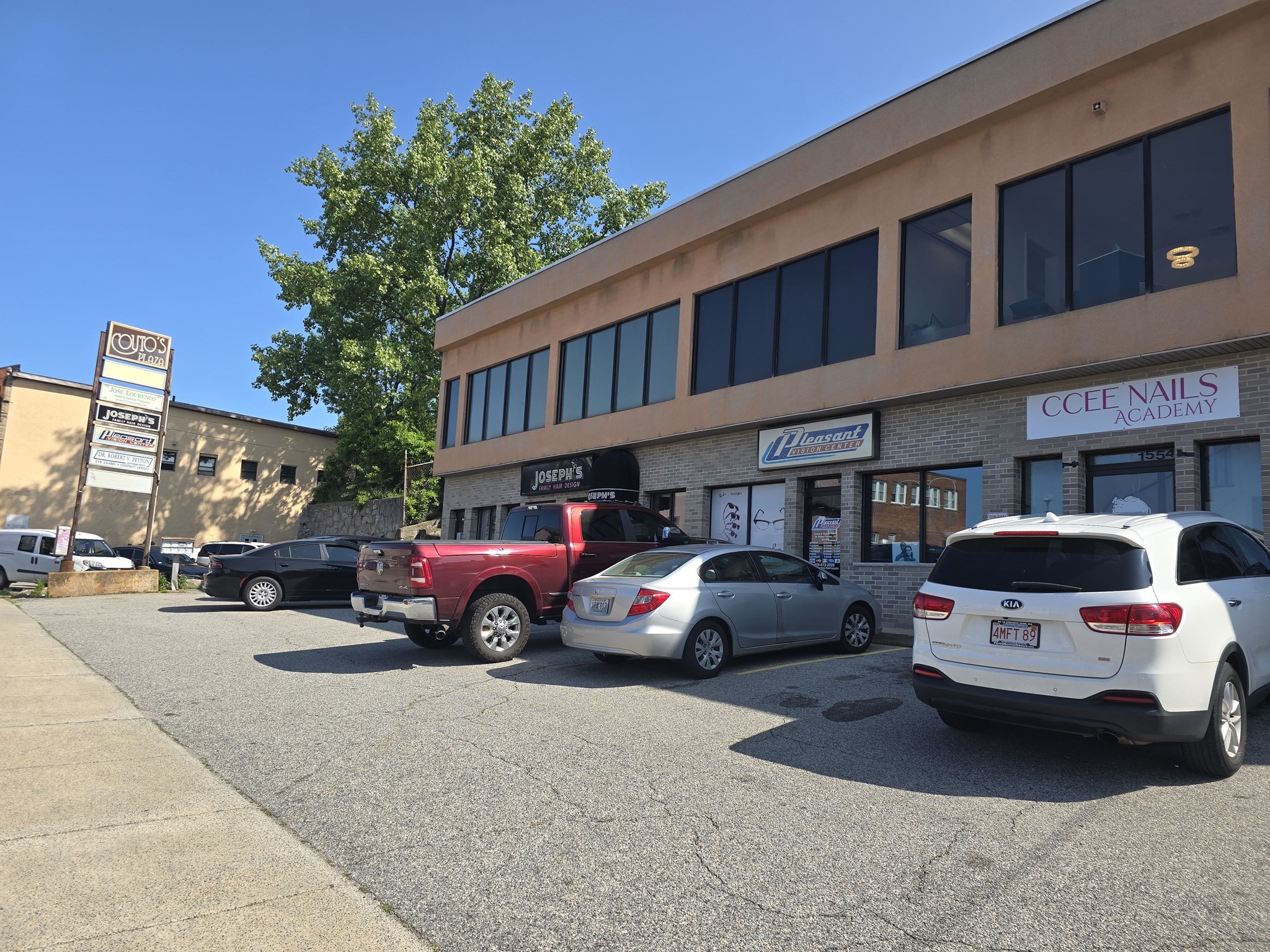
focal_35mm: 23
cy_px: 476
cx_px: 635
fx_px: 844
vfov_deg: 58.9
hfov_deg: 73.9
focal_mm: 6.3
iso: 12
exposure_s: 1/571
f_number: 1.7
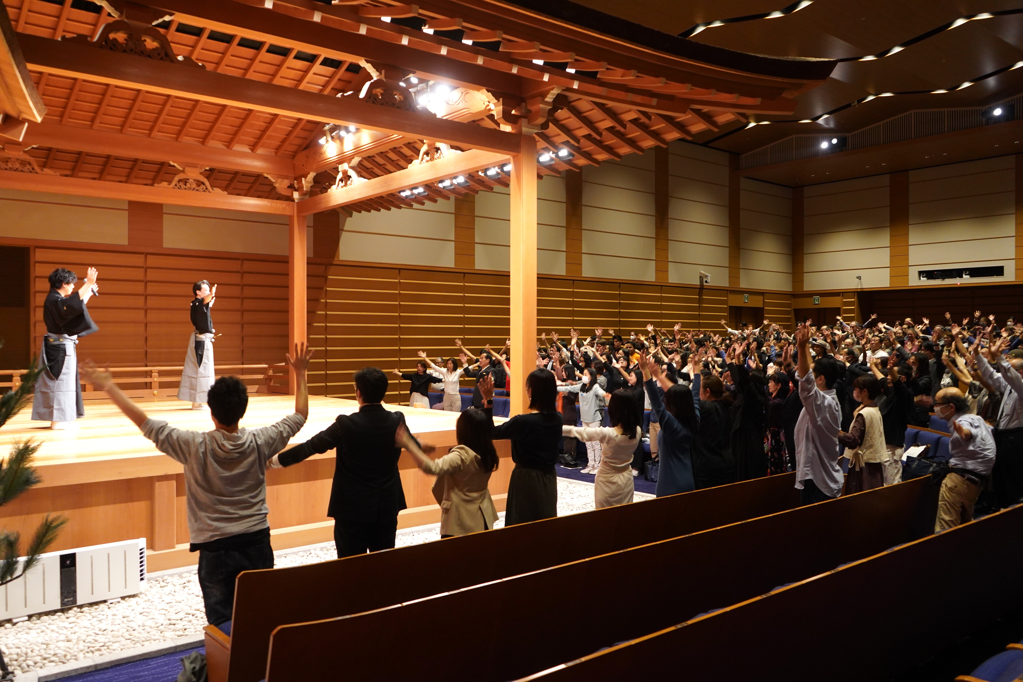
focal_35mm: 29
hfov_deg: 63.7
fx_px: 824
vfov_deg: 45.0
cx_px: 512
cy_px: 341
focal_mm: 29
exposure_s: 1/30
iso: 2500
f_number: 3.5
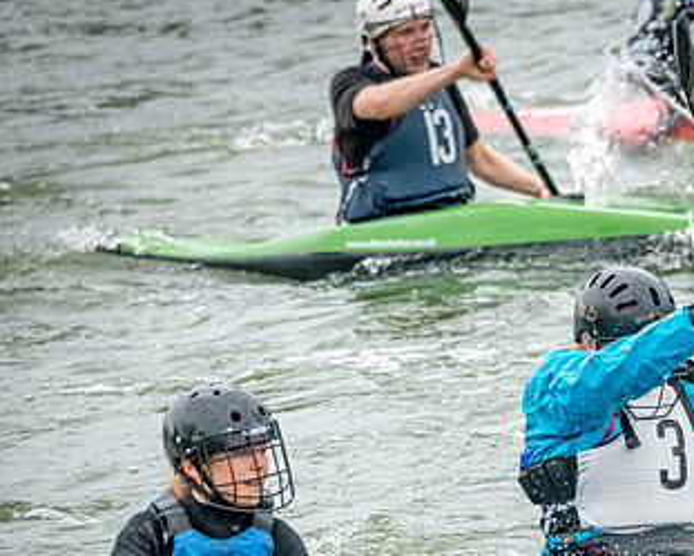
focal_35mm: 550
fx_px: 11300
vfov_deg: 2.8
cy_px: 487
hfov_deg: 3.5
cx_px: 706
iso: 3200
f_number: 7.1
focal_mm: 270
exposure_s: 1/3200
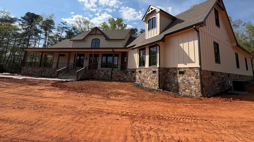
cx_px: 132
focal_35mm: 16
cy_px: 56
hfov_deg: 99.4
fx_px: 108
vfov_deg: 66.3
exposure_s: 1/970
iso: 20
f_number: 2.2
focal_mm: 2.22
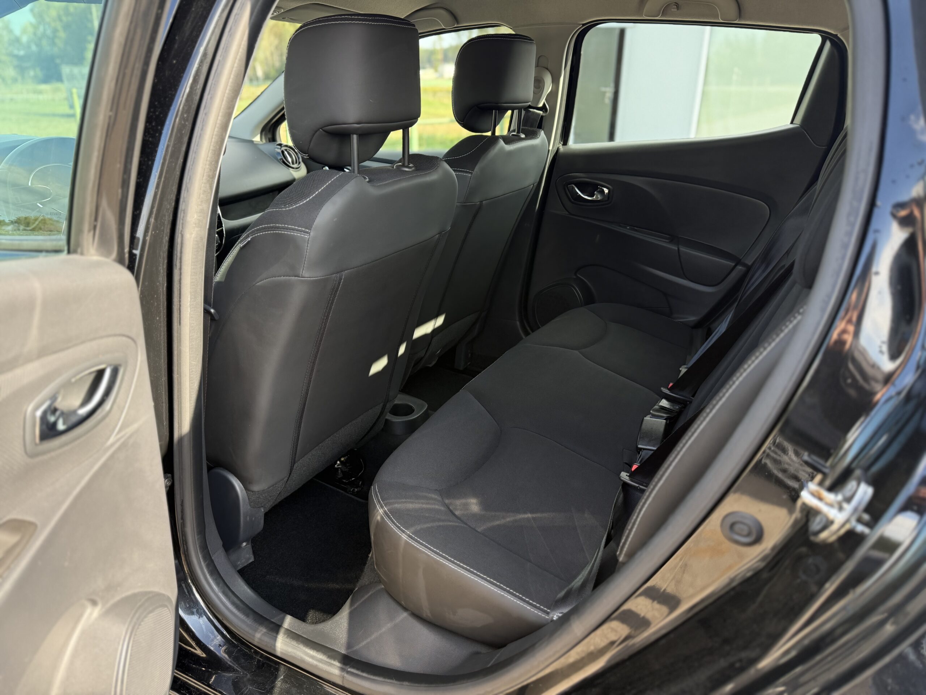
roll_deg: -0.5
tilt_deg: -22.6
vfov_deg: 56.8
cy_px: 348
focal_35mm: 24
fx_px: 642
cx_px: 463
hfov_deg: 71.6
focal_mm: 6.76
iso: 160
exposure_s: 1/243
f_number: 1.78
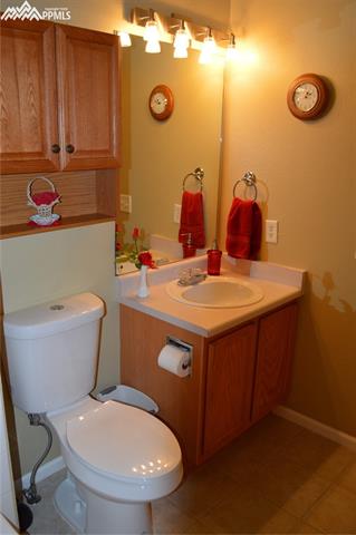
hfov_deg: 43.5
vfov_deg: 62.0
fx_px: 446
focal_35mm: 30
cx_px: 178
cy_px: 268
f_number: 3.8
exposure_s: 1/60
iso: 400
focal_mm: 20
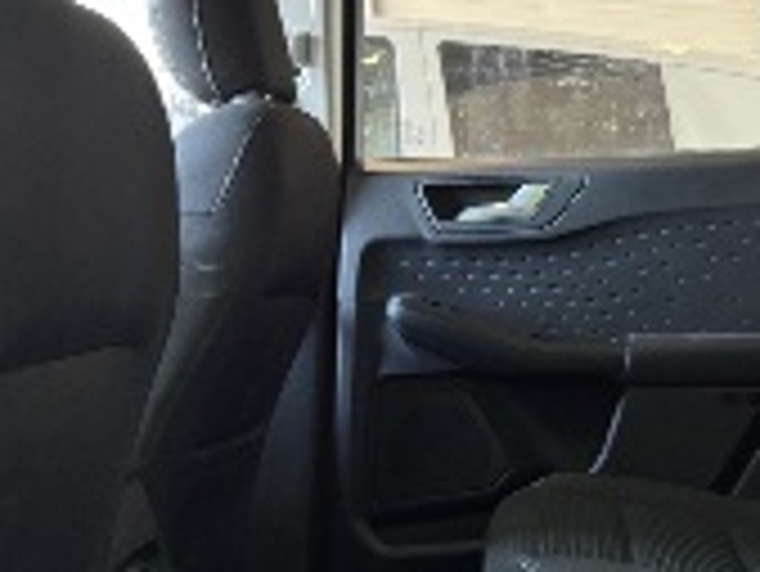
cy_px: 410
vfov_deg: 24.6
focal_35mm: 59
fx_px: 1296
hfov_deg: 30.2
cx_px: 778
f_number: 1.78
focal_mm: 6.76
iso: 800
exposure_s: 1/46
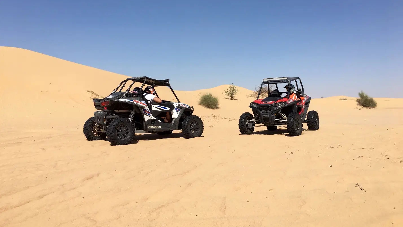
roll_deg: -1.2
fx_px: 342
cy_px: 89
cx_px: 203
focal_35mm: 32
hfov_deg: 61.0
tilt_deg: +4.5
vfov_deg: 36.5
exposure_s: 1/2564
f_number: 2.2
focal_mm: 4.15
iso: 25
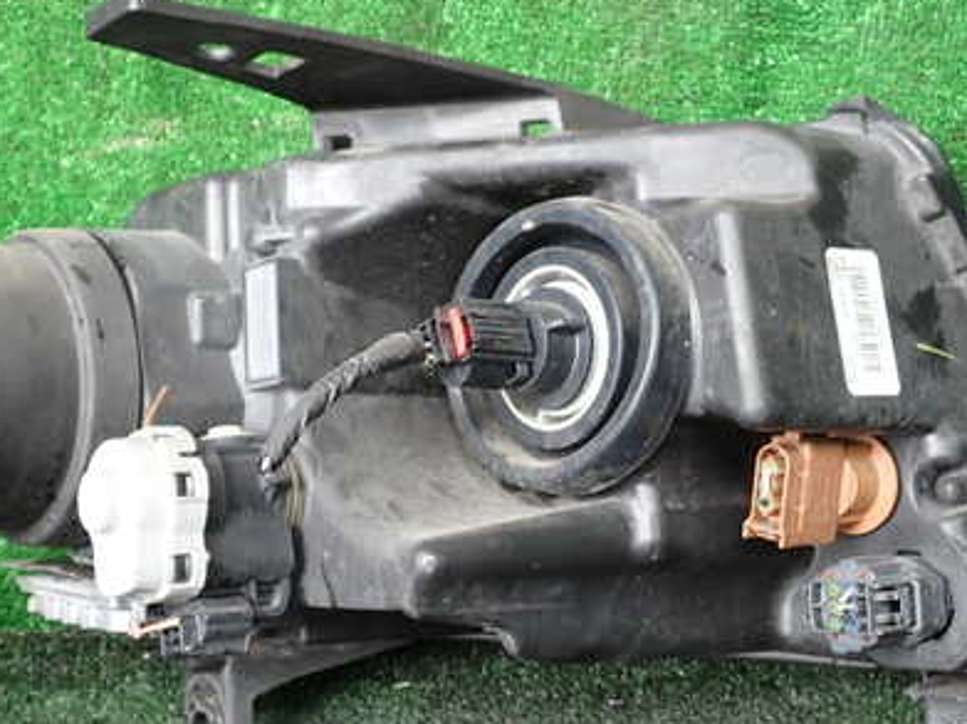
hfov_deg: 41.2
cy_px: 361
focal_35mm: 46
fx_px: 1285
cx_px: 492
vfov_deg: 31.5
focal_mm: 5.4
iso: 200
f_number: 2.3
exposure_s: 1/60
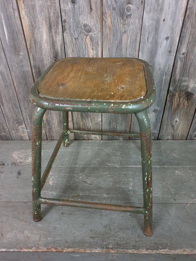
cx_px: 98
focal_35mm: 26
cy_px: 130
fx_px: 196
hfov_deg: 53.1
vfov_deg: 67.3
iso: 320
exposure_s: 1/14
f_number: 1.5
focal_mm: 4.3
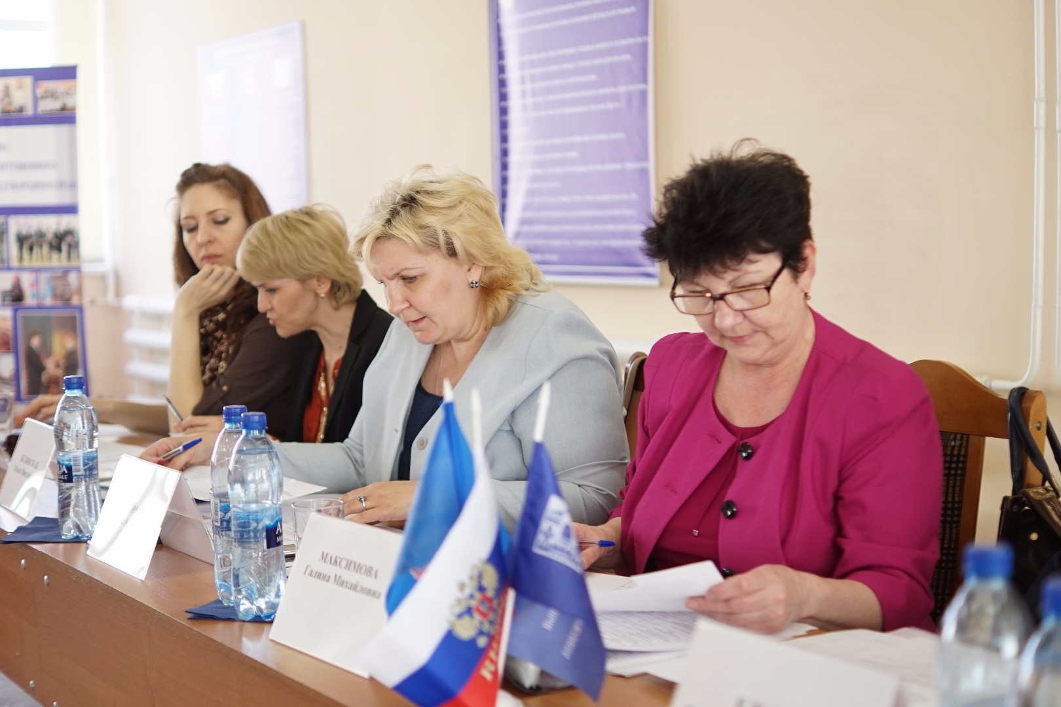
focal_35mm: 52
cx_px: 530
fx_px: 1532
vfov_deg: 26.0
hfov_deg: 38.2
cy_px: 354
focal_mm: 35
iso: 250
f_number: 1.8
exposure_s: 1/320
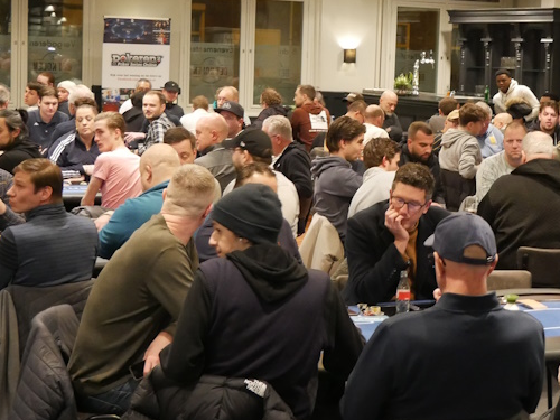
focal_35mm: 72
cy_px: 165
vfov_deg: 20.4
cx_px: 398
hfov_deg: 26.8
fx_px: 1165
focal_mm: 18
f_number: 3.9
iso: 3200
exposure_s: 1/30
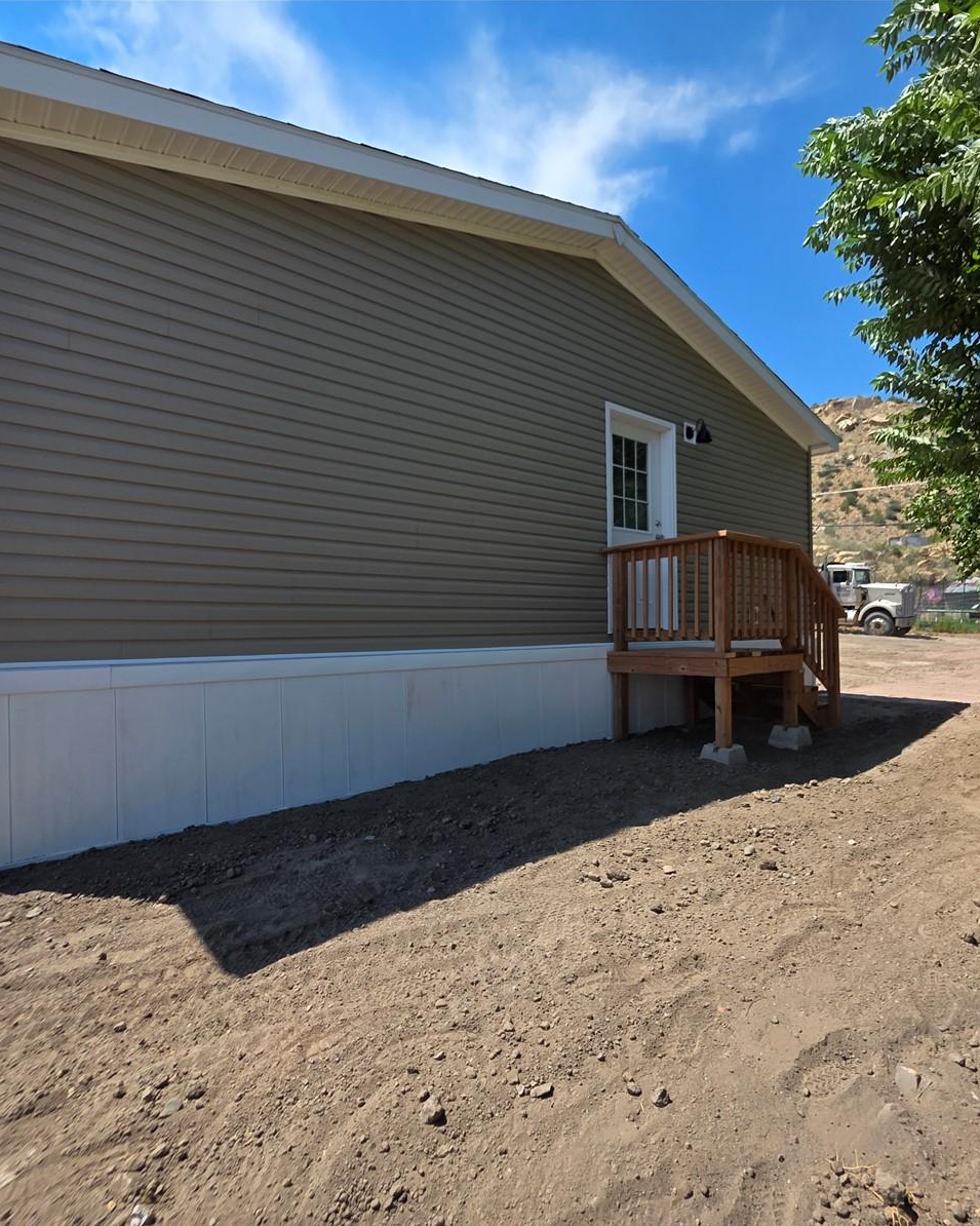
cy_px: 615
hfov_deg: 76.1
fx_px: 616
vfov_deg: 89.6
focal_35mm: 17
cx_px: 589
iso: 40
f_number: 1.9
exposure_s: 1/1894
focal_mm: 2.2
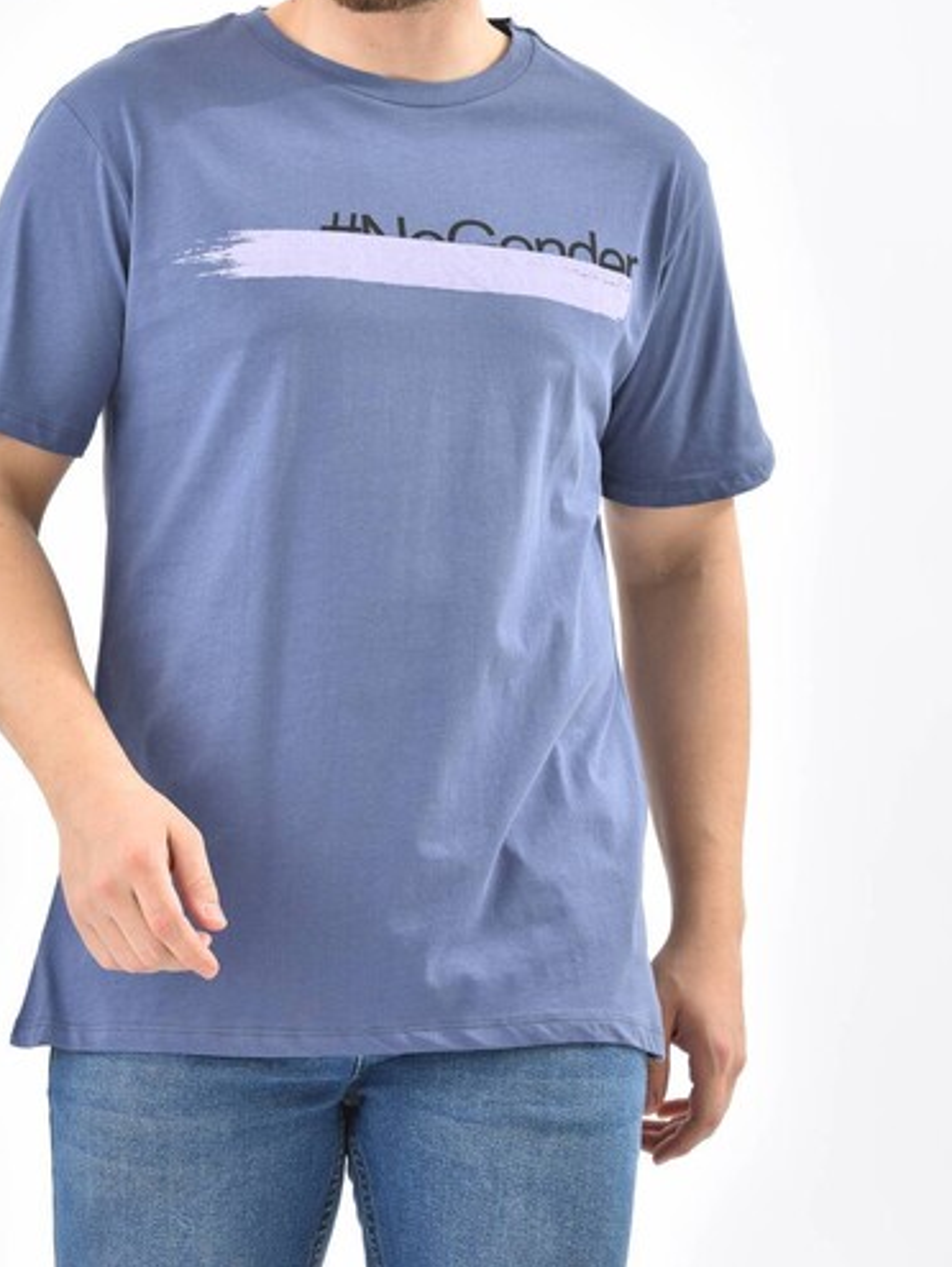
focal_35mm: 163
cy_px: 389
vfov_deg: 12.1
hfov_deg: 9.1
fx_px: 5969
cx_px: 389
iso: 100
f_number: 7.1
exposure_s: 1/160
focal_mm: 112
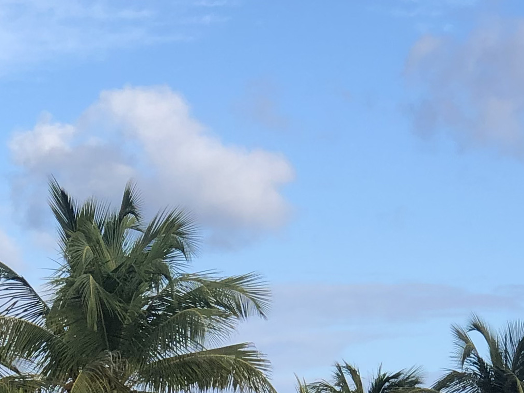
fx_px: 3103
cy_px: 607
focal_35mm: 205
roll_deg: +1.6
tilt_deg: -1.2
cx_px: 88
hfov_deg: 9.6
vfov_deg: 7.1
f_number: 2.4
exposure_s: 1/750
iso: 16
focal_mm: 6
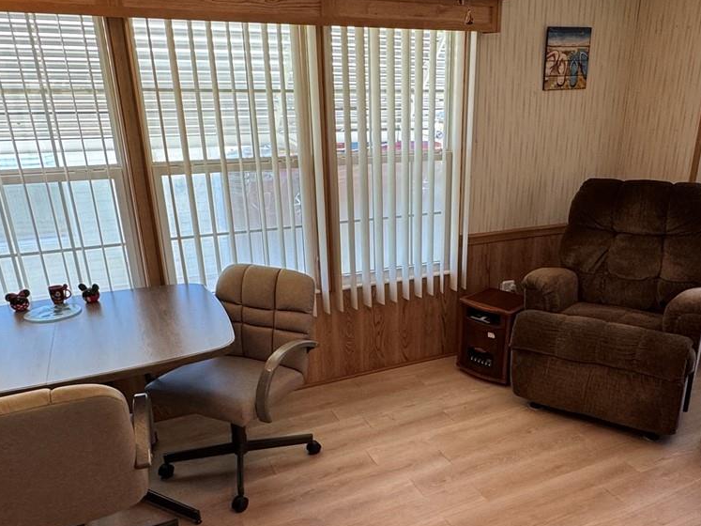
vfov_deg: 46.4
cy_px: 330
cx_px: 415
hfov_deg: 59.6
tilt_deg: -23.5
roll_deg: -0.6
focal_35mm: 30
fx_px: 607
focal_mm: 2.22
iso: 160
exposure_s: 1/120
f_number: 2.2
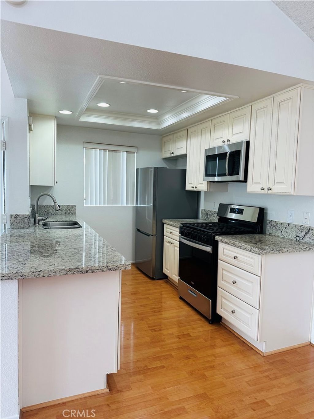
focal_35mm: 24
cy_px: 210
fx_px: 290
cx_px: 157
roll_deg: -2.5
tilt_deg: -4.8
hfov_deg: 56.8
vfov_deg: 71.6
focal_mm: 6.86
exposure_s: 1/120
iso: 125
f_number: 1.78
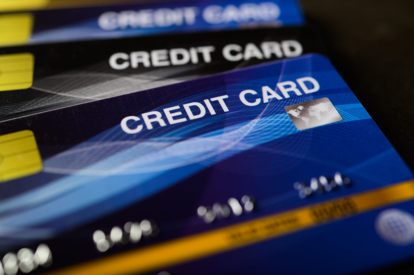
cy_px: 138
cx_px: 207
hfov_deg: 33.4
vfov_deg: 22.6
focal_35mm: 60
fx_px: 689
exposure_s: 1/160
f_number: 5
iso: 100
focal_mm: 60
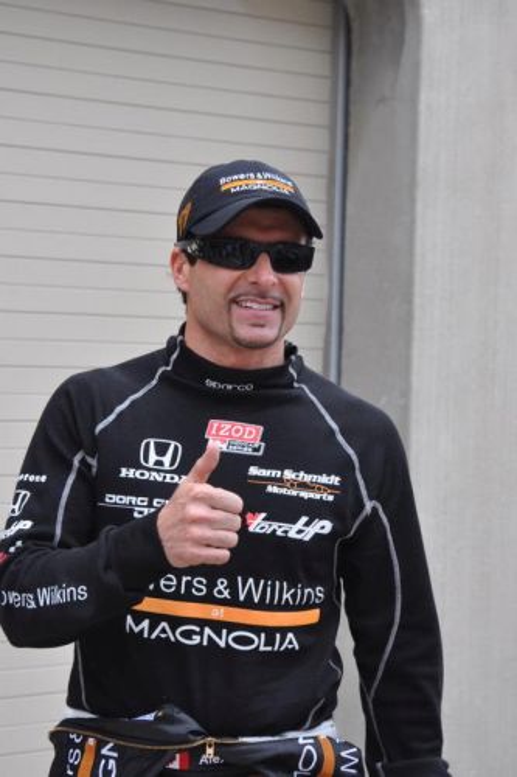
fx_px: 2134
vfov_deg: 20.6
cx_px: 258
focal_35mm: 99
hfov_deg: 13.8
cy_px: 388
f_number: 7.1
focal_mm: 66
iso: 640
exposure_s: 1/200
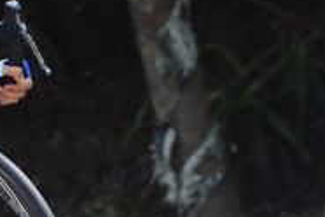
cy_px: 115
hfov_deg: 4.4
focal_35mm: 471
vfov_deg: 2.9
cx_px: -129
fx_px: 4252
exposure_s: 1/800
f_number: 5
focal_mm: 135
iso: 800
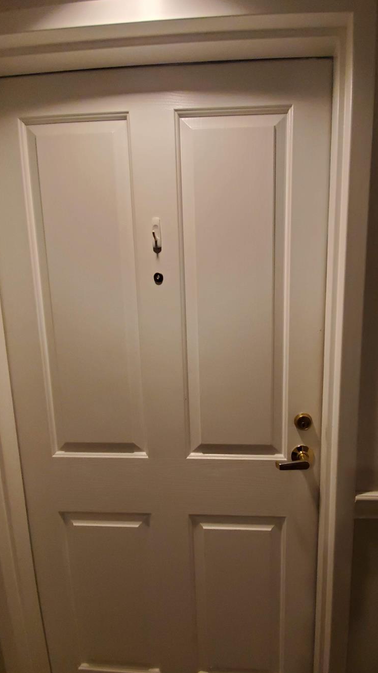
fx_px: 285
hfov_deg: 65.9
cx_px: 241
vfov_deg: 99.3
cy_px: 354
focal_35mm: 16
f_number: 2.2
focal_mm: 1.8
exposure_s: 1/59
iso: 400
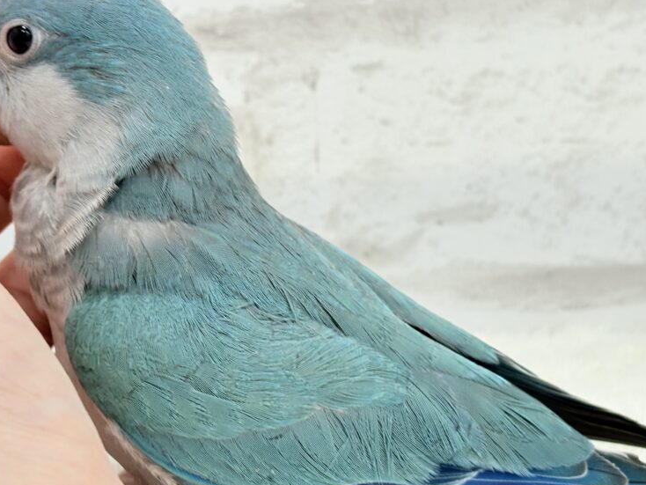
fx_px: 1587
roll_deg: +5.2
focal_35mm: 85
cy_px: 211
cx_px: 295
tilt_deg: -10.4
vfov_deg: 17.4
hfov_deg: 23.0
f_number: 1.6
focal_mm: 5.96
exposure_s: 1/50
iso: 40
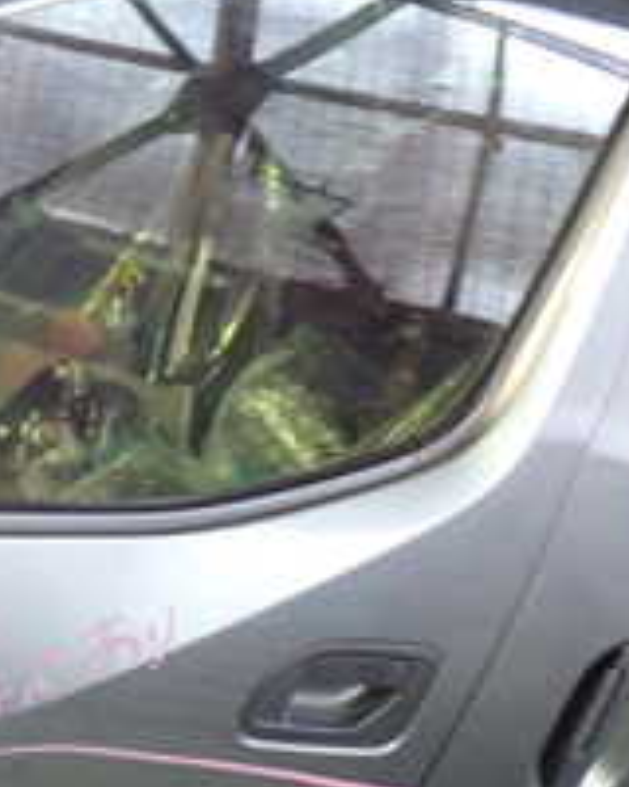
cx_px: -161
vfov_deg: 21.6
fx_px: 2048
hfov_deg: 16.6
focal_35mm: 88
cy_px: 578
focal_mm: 5.4
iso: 500
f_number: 2.3
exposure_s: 1/30
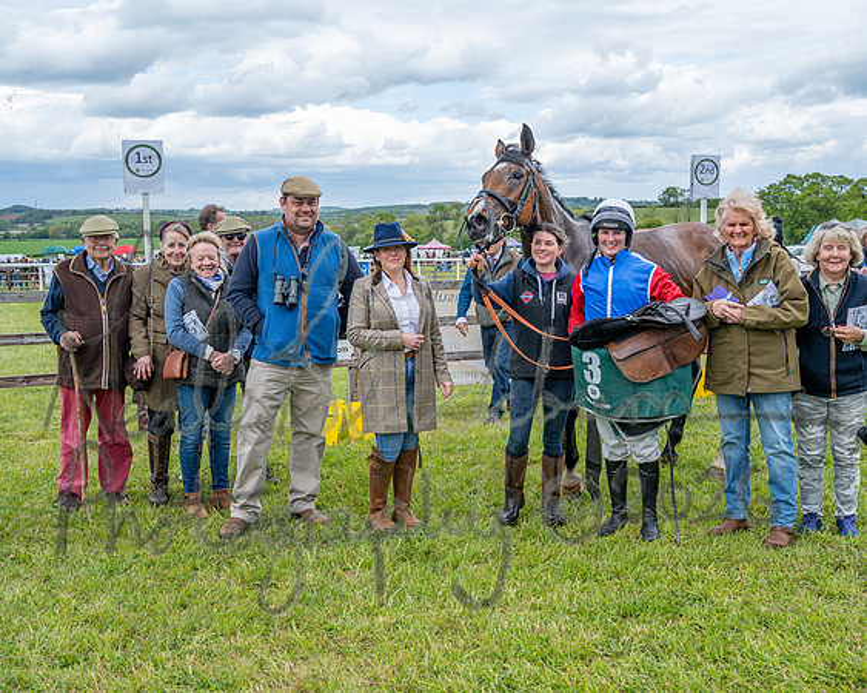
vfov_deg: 37.8
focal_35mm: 39
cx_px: 434
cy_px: 346
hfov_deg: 46.4
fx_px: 1011
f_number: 5
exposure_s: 1/640
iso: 200
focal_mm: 35
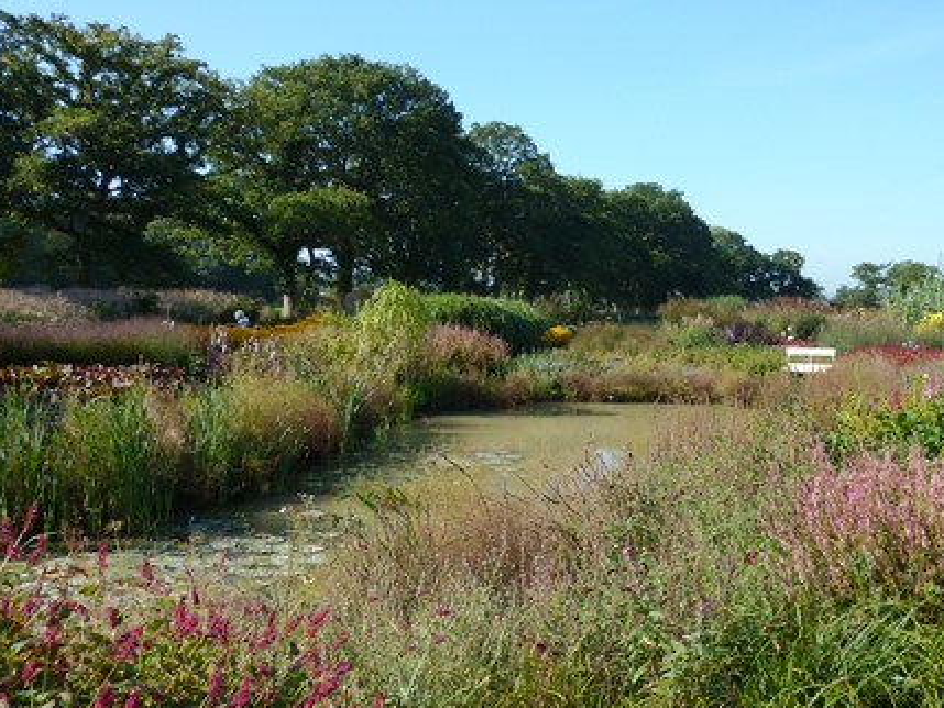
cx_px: 534
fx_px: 982
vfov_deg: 39.6
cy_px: 314
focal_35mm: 36
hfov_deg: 51.2
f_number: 4
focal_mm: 4.7
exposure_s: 1/400
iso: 80
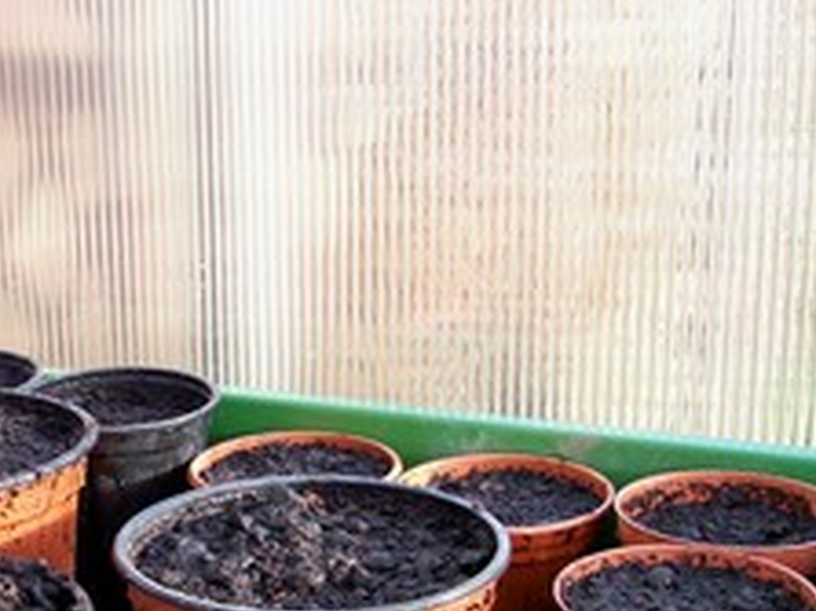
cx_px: 102
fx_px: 1673
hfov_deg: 26.6
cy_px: 424
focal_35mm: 71
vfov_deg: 20.6
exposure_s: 1/109
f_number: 2.7
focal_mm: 6
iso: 80
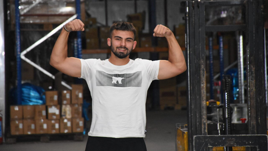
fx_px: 1457
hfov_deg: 10.5
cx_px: 134
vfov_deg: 5.9
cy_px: 74
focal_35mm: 205
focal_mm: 130
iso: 6400
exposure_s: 1/250
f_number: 6.3
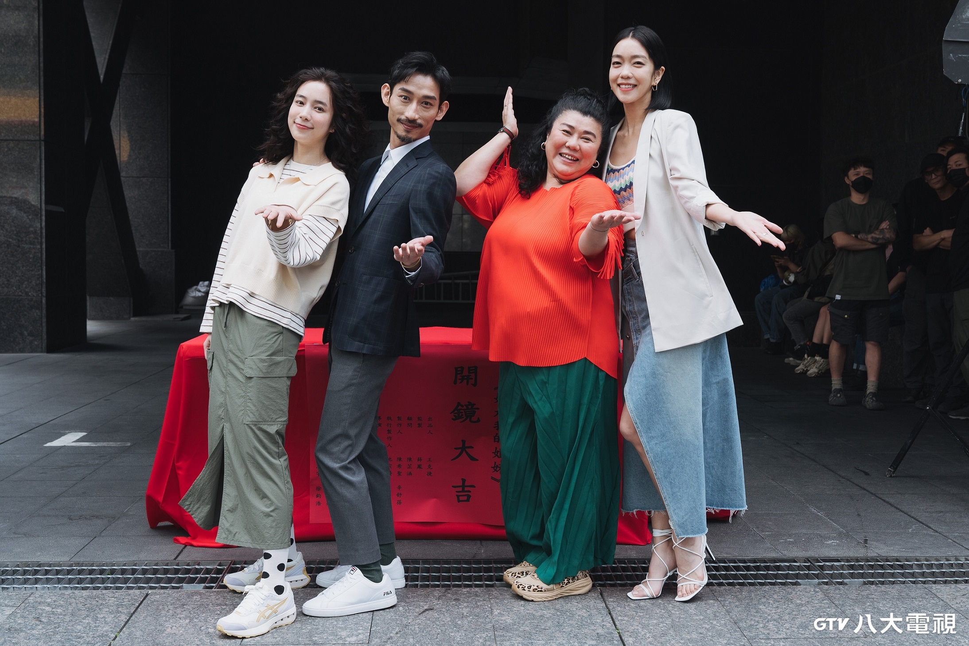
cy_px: 323
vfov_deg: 31.9
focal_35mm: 42
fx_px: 1130
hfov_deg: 46.4
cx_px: 484
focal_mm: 42
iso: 400
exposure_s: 1/200
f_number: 6.3
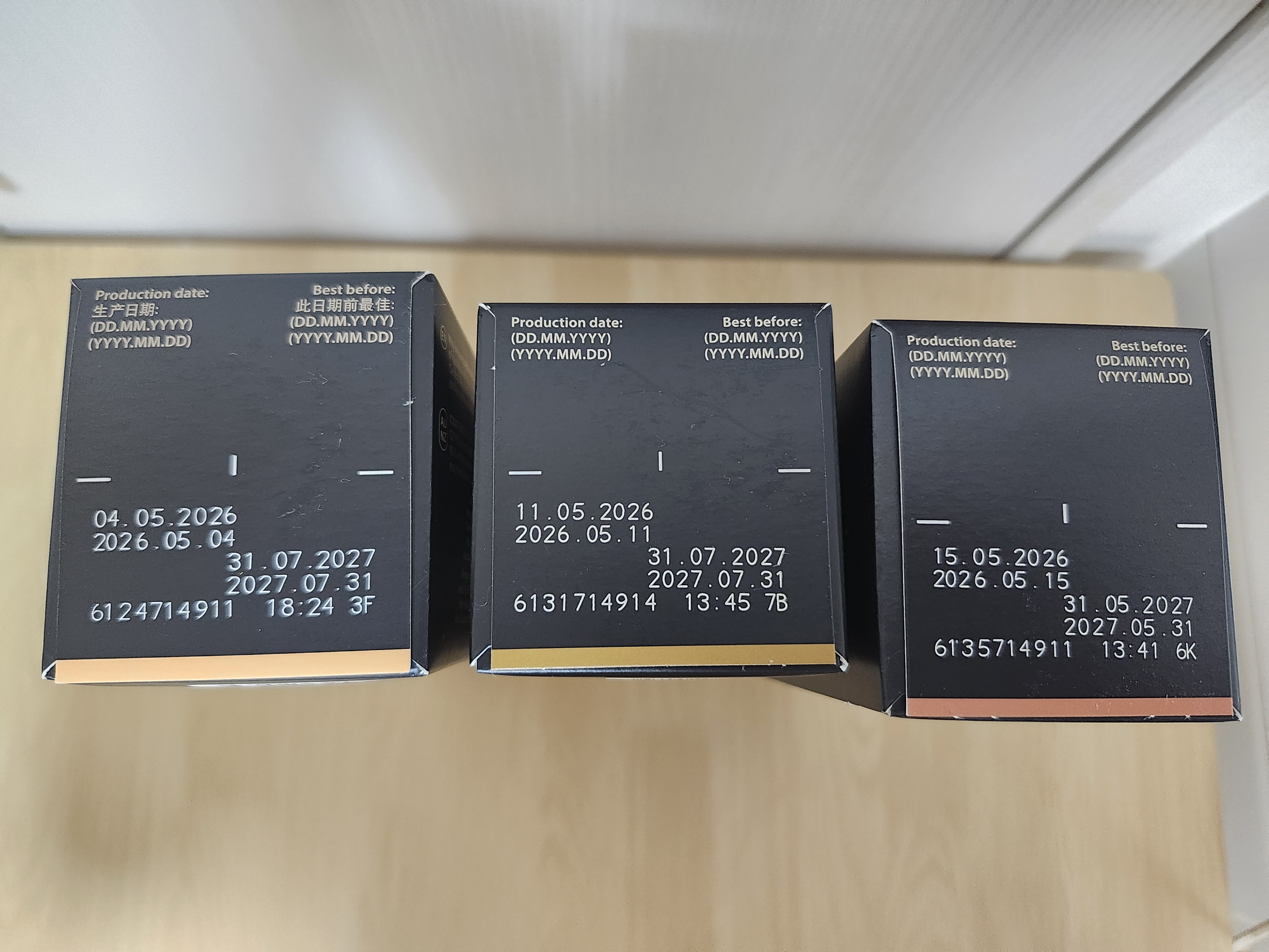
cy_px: 476
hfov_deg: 73.9
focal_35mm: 23
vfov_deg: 58.9
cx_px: 634
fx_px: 843
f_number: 1.8
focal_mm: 5.54
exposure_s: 1/100
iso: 1000
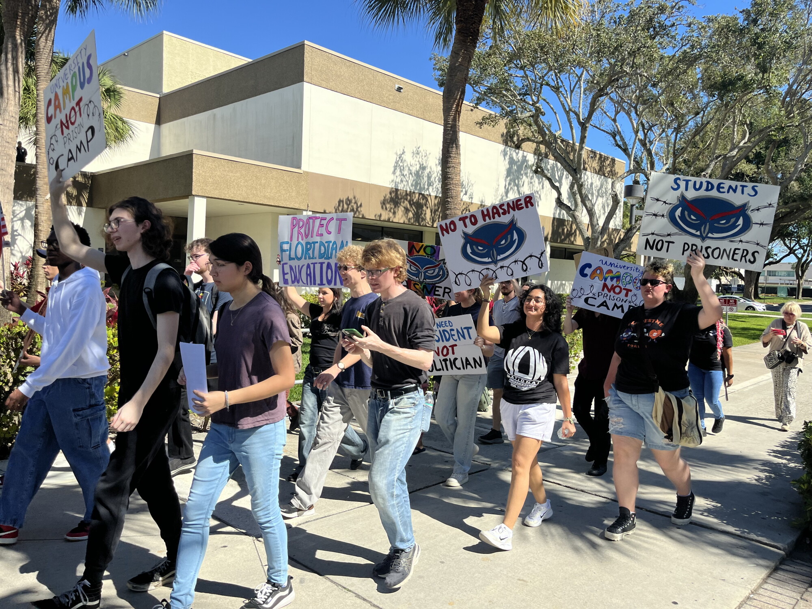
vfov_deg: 53.1
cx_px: 406
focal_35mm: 26
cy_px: 304
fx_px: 610
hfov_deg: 67.3
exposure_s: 1/2222
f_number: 1.6
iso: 50
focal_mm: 5.1
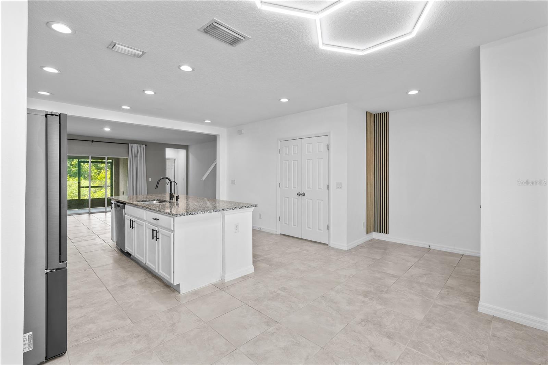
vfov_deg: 73.7
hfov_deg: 96.7
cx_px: 274
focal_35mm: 16
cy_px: 182
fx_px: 243
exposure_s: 1/3
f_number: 8
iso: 100
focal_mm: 16
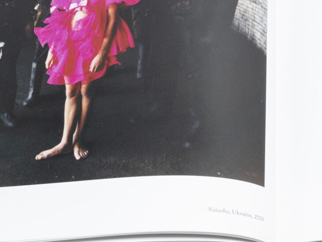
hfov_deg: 16.1
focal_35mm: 122
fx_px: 1135
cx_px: 240
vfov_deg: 12.1
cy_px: 55
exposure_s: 1/200
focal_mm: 24
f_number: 5.6
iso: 800
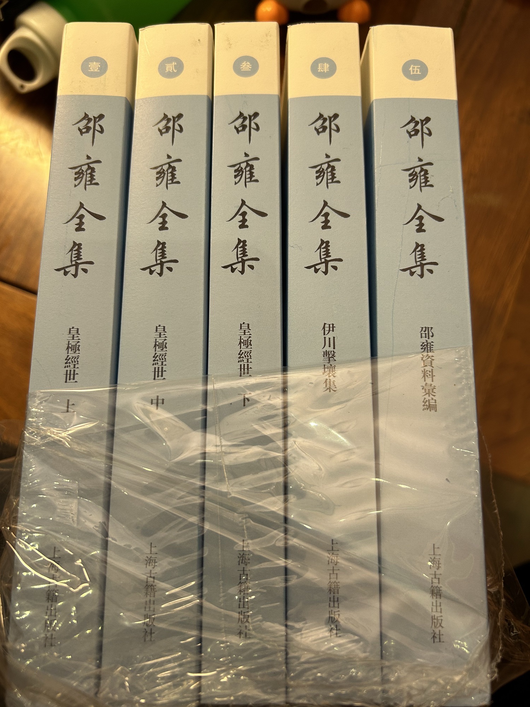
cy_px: 354
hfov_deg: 53.1
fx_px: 531
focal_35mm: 26
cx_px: 265
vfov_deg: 67.3
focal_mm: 5.7
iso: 100
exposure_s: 1/100
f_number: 1.5
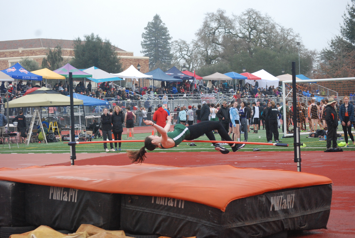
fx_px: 1007
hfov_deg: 20.0
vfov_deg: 13.5
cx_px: 178
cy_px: 119
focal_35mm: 102
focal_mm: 68
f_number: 7.1
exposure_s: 1/800
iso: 1000
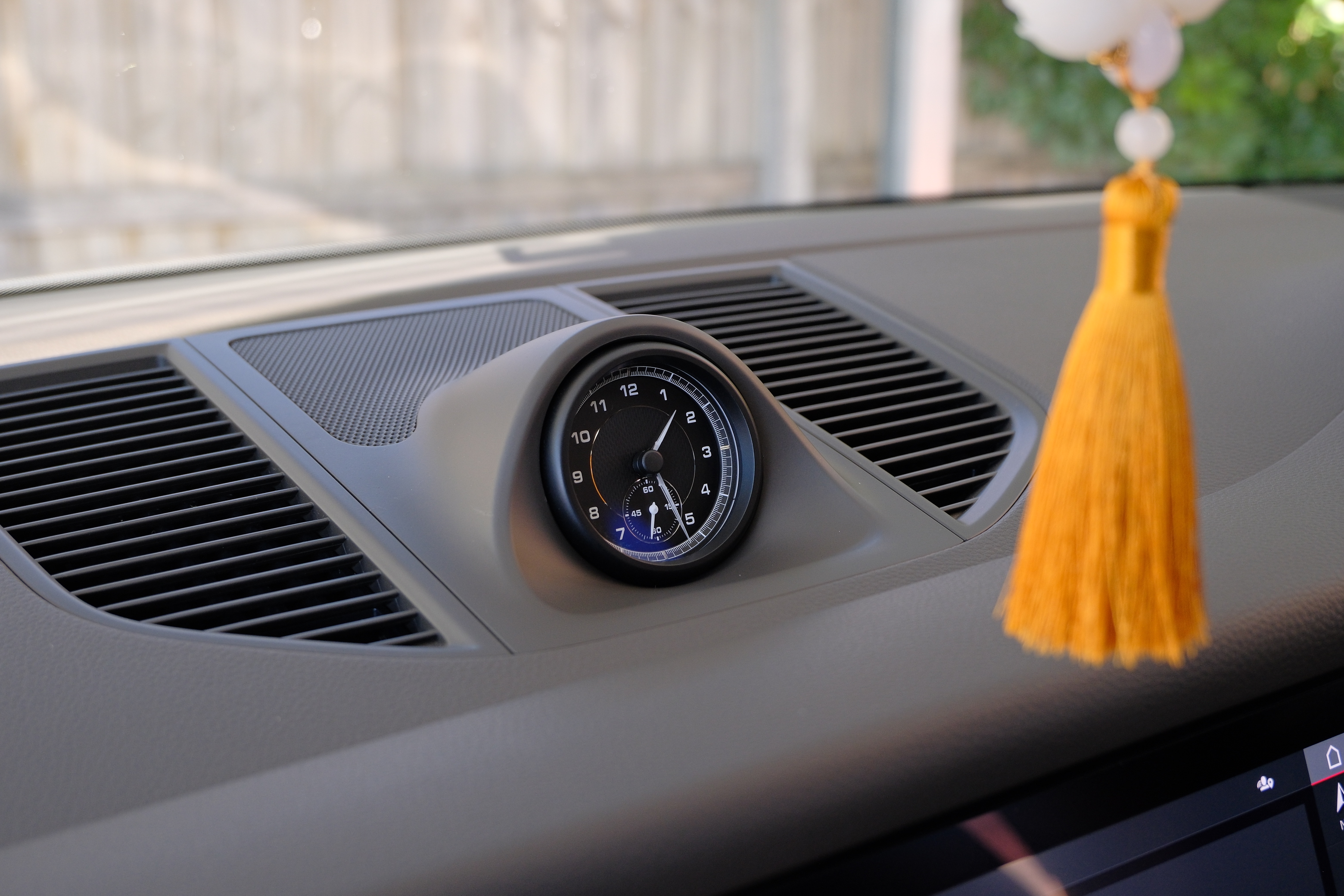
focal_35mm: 43
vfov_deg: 31.2
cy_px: 448
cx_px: 672
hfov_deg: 45.4
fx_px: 1605
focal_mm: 28.8
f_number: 4.5
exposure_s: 1/100
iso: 640
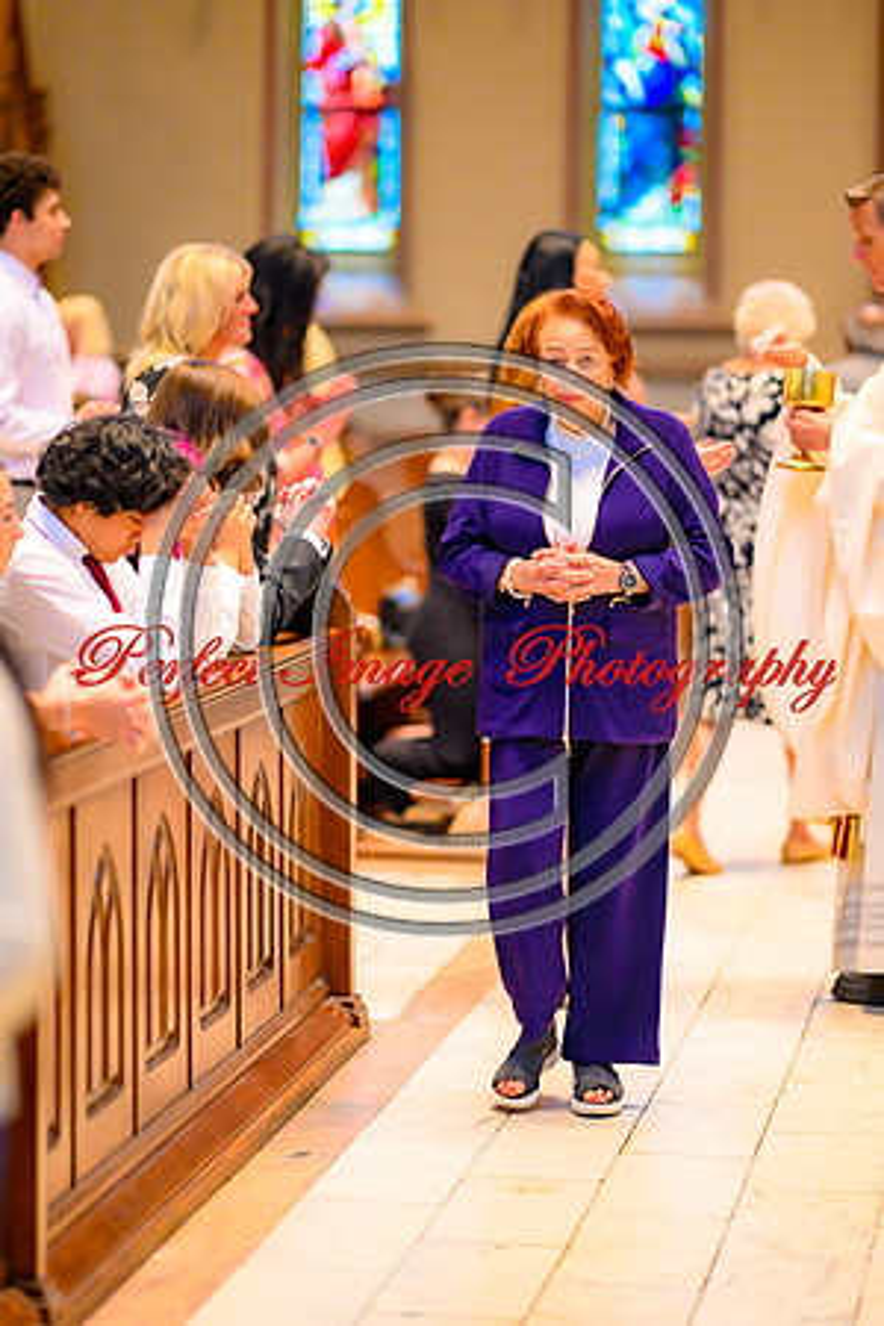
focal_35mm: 105
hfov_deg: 13.0
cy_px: 663
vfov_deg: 19.5
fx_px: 3867
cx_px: 442
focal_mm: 105
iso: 900
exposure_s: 1/100
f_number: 1.4
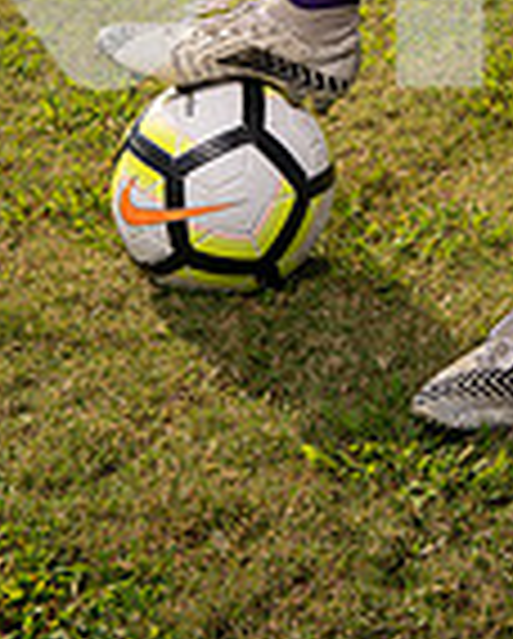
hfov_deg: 17.3
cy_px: -364
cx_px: 558
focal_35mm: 86
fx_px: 1629
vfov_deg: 19.0
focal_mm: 29
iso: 250
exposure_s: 1/640
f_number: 8
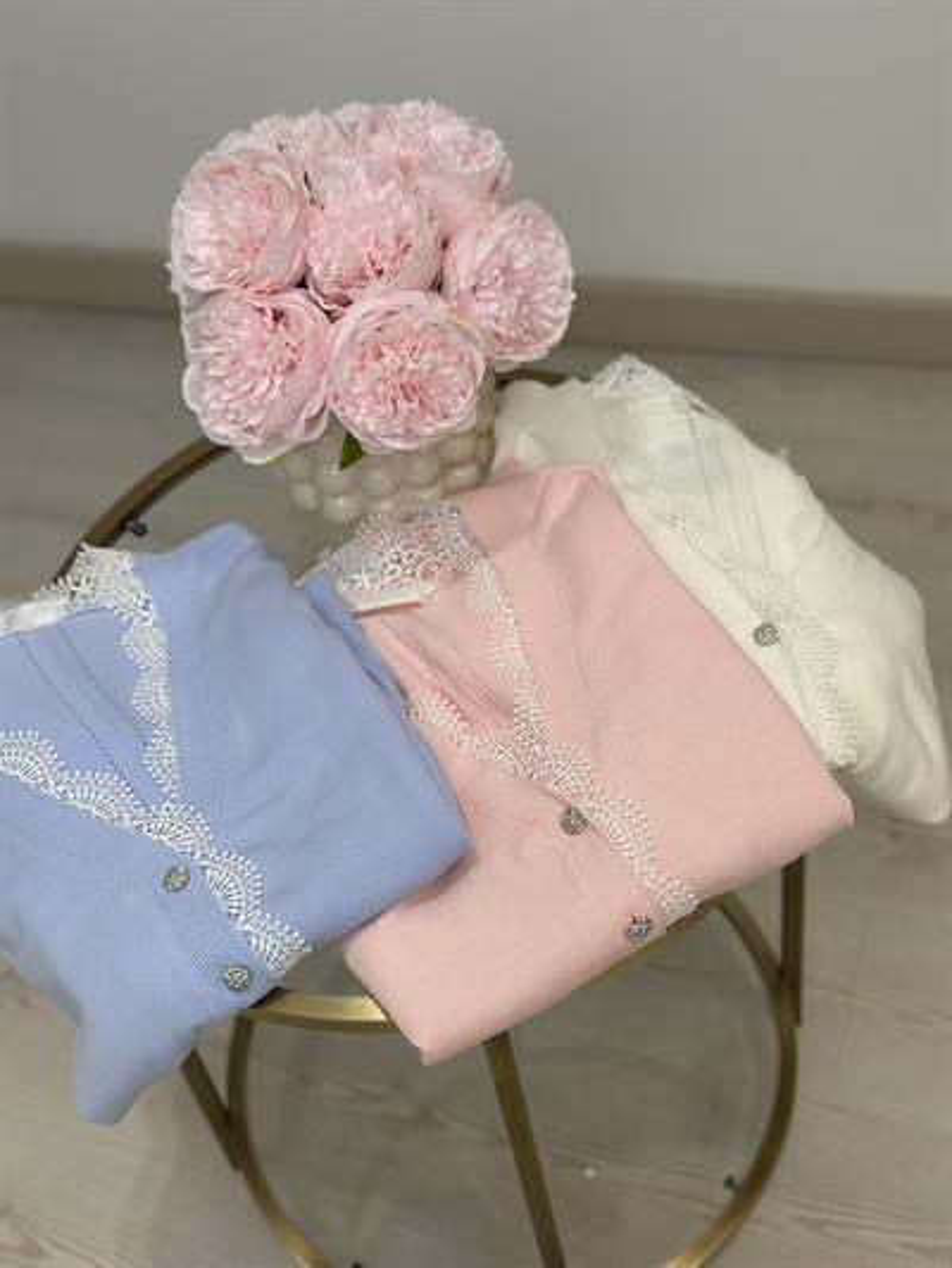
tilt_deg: -47.9
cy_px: 634
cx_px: 476
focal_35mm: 48
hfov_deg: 30.3
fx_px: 1759
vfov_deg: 39.6
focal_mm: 6.86
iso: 80
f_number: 1.78
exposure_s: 1/521
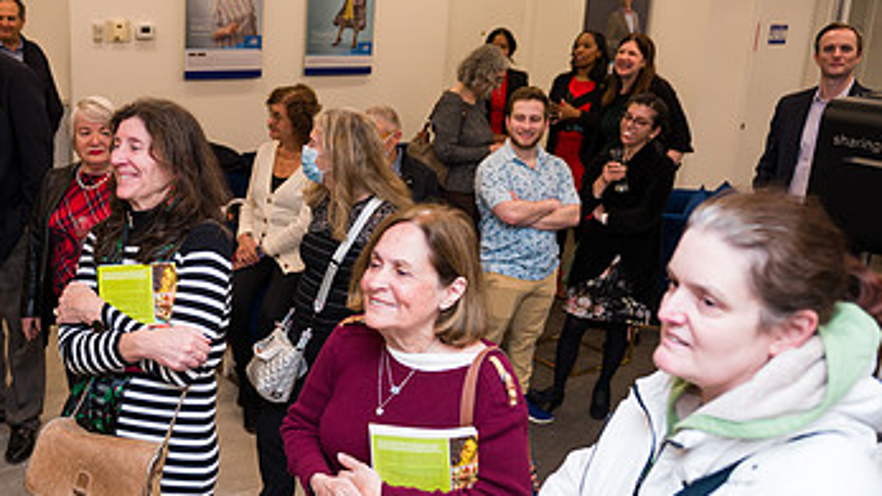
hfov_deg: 47.0
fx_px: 982
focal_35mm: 42
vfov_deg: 28.3
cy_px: 277
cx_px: 244
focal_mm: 24
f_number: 3.2
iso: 400
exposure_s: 1/200
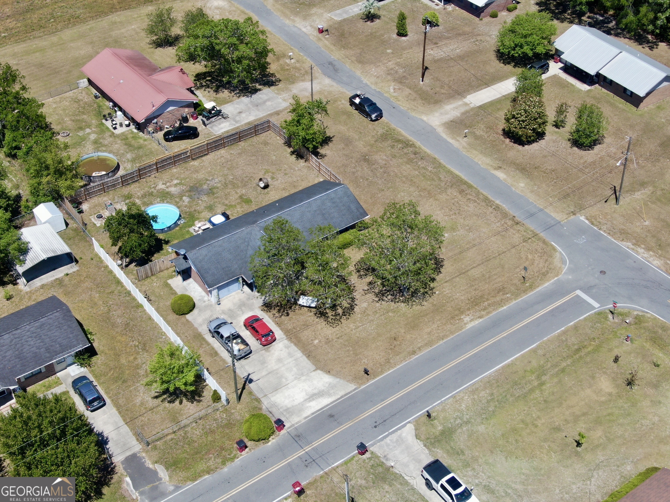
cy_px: 251
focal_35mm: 48
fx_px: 929
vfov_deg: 30.3
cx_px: 335
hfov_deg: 39.7
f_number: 3.8
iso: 100
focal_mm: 8.6
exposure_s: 1/640
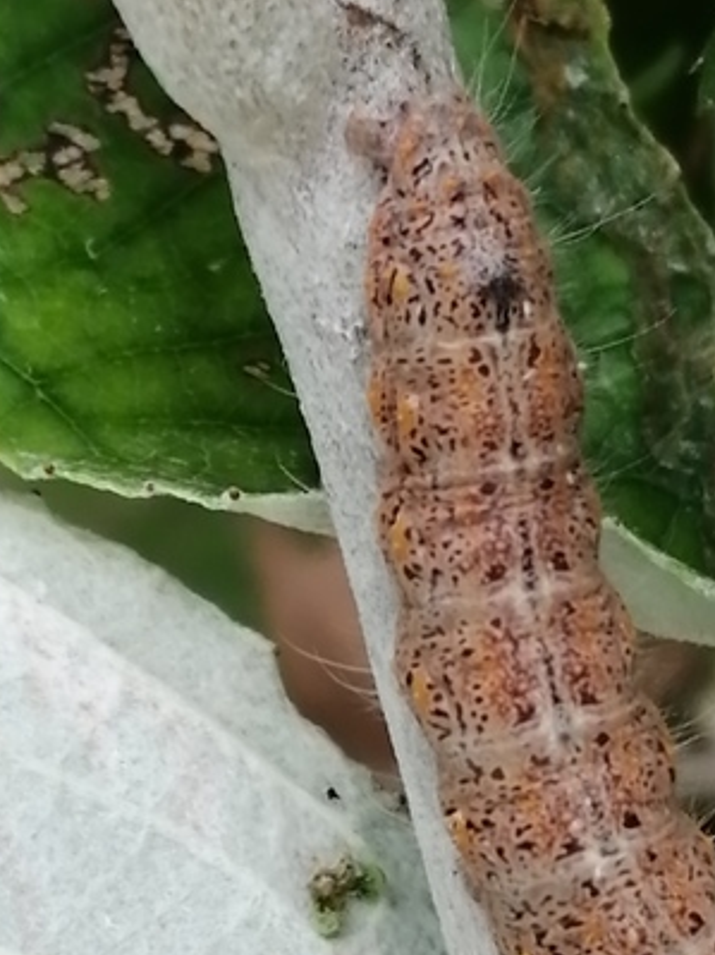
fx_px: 4602
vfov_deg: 11.8
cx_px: 500
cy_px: 622
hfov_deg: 8.9
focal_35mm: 167
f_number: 1.8
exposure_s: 1/138
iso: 50
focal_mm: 3.46
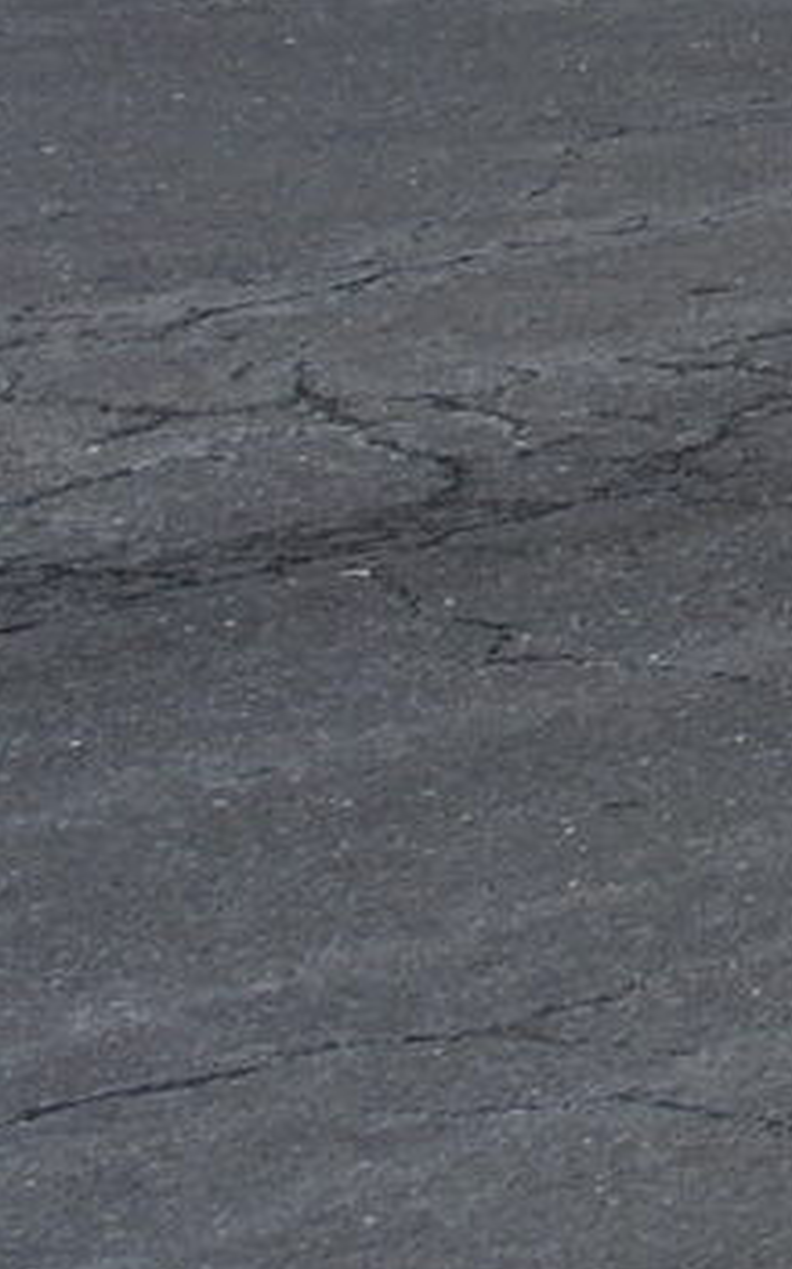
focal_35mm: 223
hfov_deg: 4.8
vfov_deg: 8.6
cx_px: 4090
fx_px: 7711
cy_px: -1672
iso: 100
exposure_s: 1/250
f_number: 5.6
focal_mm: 20
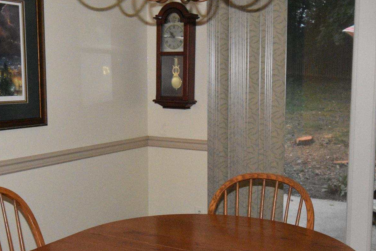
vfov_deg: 25.9
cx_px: 159
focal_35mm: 52
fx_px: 543
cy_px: 153
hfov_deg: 38.1
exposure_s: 1/60
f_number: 5.6
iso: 6400
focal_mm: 20
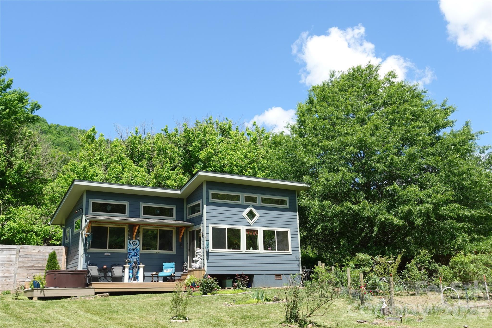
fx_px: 506
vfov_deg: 35.9
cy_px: 164
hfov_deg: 51.9
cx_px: 246
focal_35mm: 37
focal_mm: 14.3
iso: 125
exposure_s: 1/250
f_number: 5.6
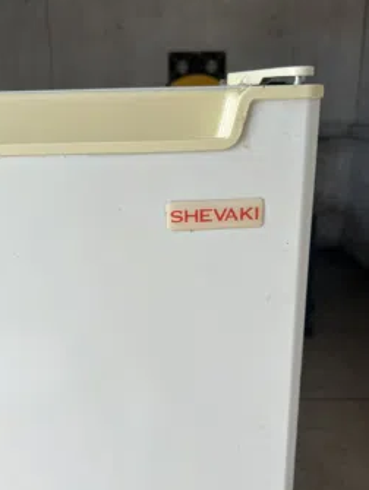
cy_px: 252
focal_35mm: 31
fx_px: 440
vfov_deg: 58.3
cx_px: 180
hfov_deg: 45.5
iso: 50
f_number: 1.5
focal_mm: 5.7
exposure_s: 1/121
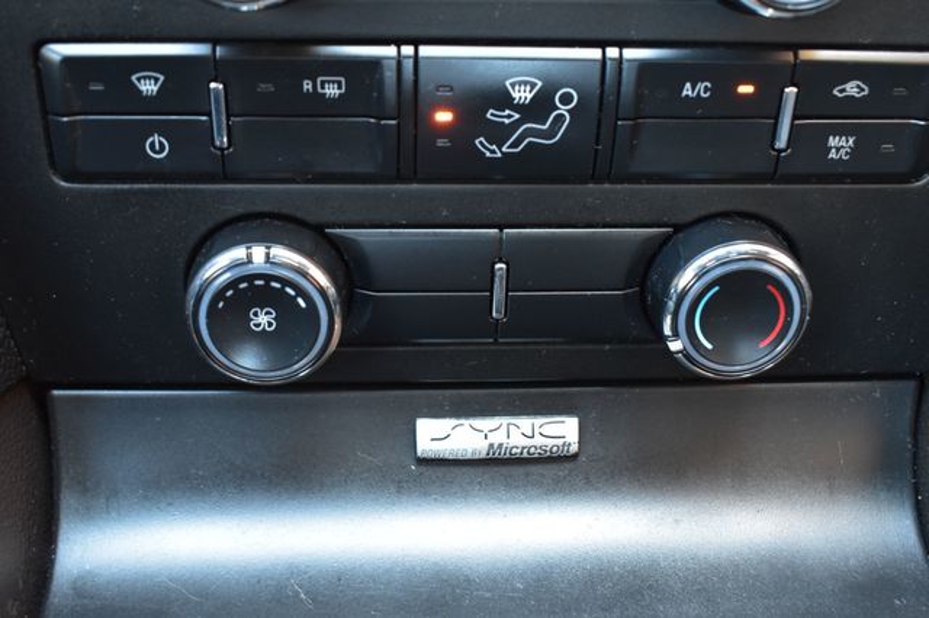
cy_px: 309
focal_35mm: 42
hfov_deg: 46.4
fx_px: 1083
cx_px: 464
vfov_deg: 31.9
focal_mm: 28
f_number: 5.6
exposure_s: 1/15
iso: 1600
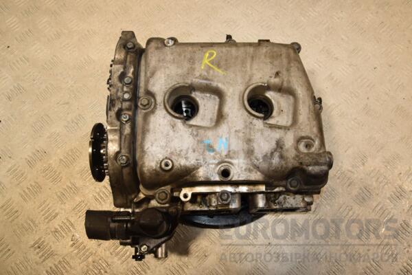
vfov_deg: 41.7
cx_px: 206
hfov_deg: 59.5
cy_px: 138
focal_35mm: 32
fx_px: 360
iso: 800
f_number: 8
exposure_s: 1/200
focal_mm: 21
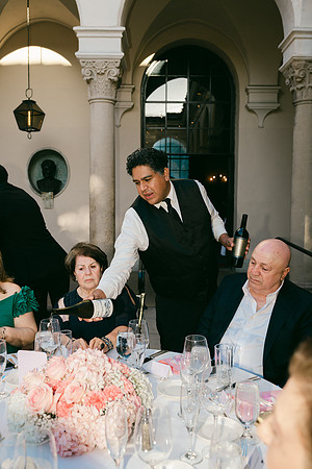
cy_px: 234
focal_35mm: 35
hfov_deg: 37.9
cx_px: 156
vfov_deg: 54.4
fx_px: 455
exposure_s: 1/125
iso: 64
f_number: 4.5
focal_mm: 35
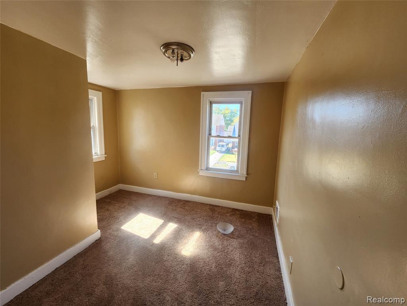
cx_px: 204
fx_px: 153
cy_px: 153
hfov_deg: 106.2
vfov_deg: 89.9
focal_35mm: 13
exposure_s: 1/60
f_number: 2.2
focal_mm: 2.2
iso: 50
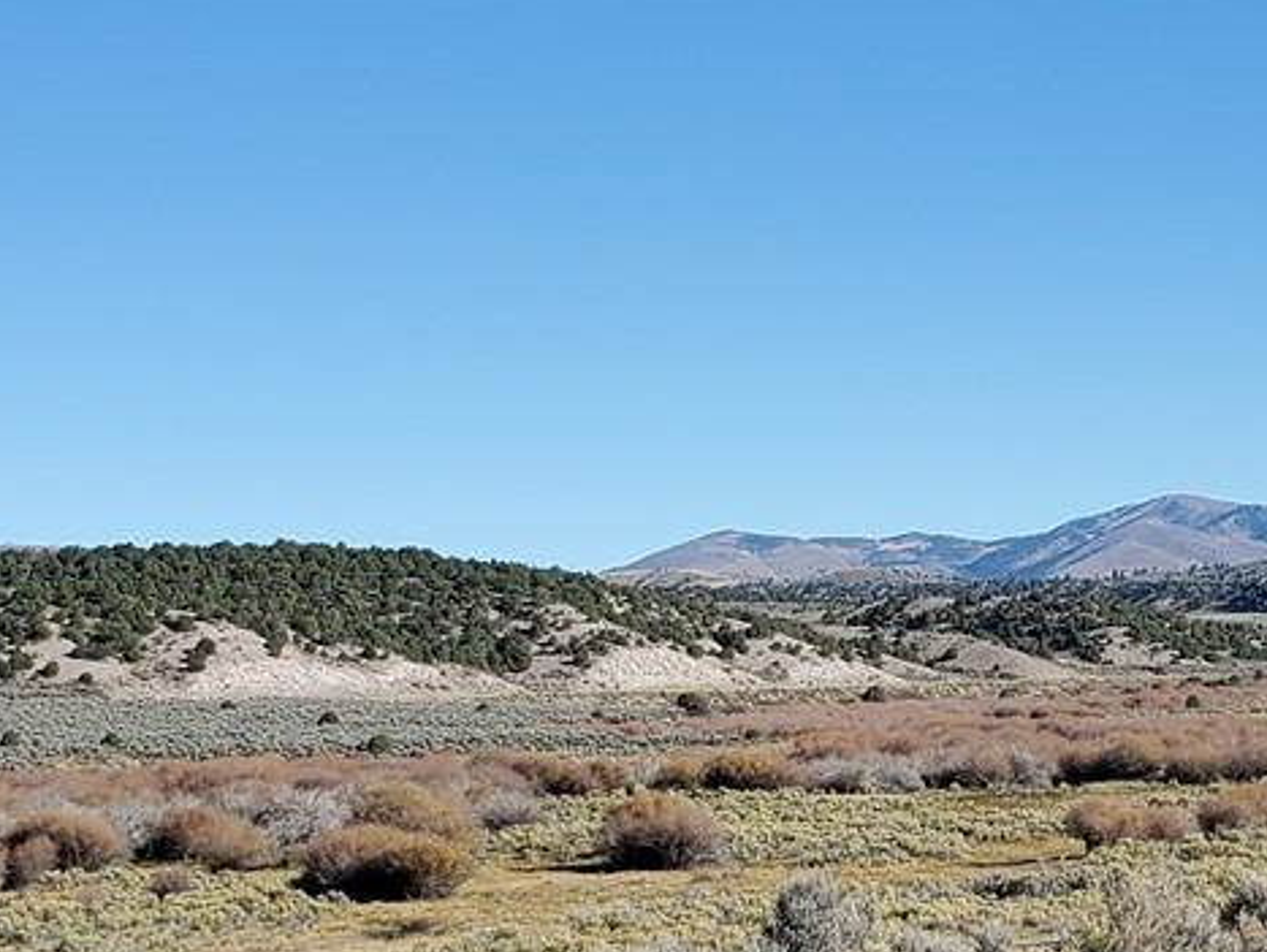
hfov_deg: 21.8
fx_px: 3260
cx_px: 971
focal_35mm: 89
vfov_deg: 16.5
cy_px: 697
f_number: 2.4
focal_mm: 4.3
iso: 50
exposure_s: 1/1256
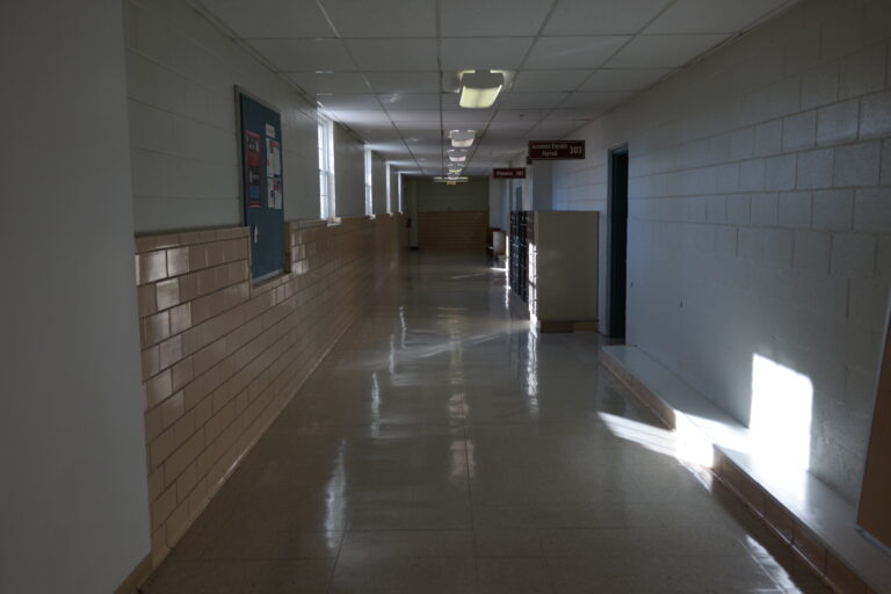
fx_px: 742
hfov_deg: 61.9
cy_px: 297
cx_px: 446
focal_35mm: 30
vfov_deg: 43.6
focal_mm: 20
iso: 100
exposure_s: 1/80
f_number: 3.5
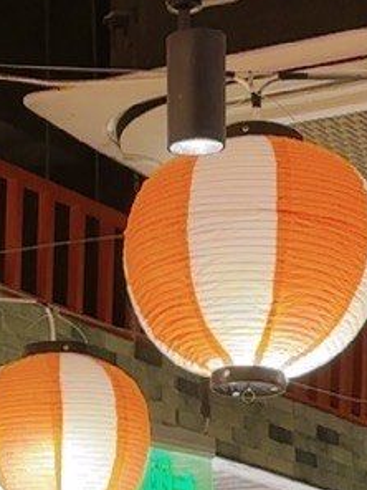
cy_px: 79
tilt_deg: +10.2
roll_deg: -1.0
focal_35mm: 268
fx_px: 3788
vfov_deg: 7.4
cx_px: -233
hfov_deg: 5.5
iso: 100
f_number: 1.78
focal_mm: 6.86
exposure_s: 1/50
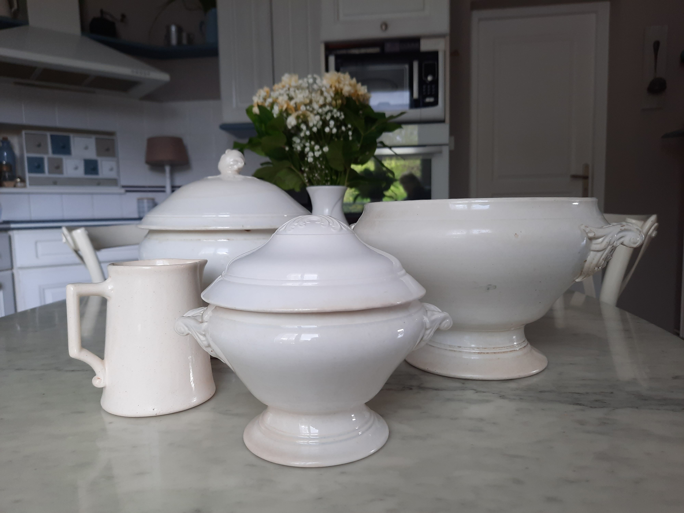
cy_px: 256
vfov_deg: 54.9
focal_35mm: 25
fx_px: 494
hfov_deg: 69.4
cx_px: 342
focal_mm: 4.6
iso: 100
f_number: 2
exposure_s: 1/60
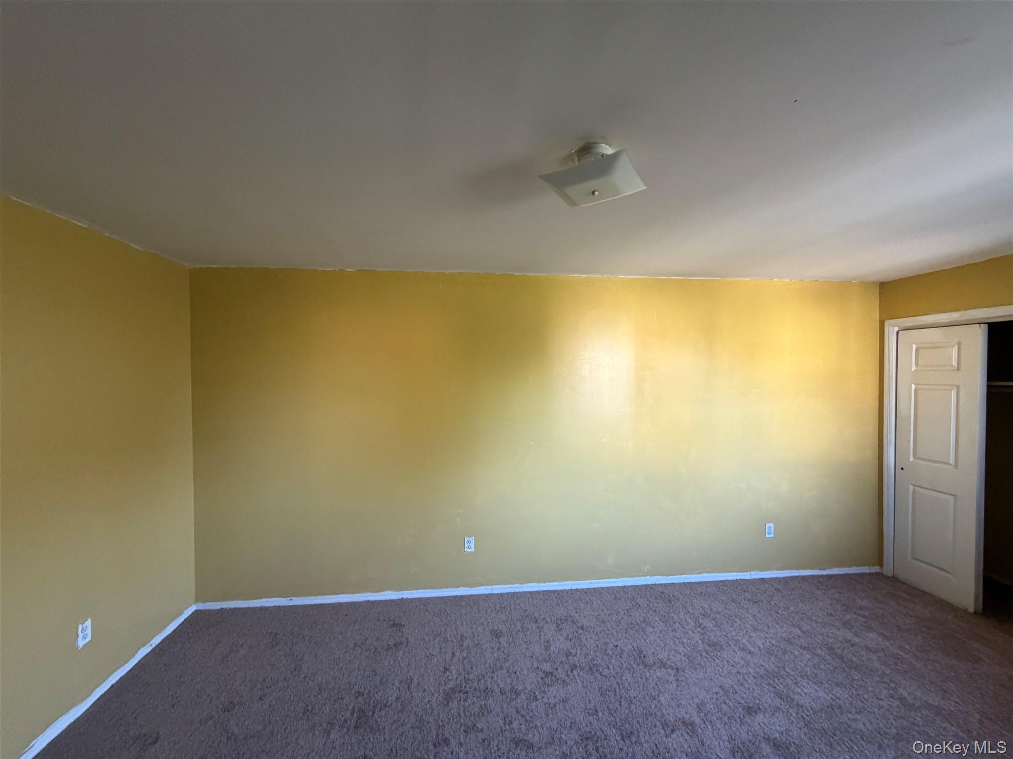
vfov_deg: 85.7
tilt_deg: -1.2
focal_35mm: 14
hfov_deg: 102.1
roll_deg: +0.4
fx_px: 410
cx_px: 506
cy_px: 380
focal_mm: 2.22
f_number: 2.2
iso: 320
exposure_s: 1/114
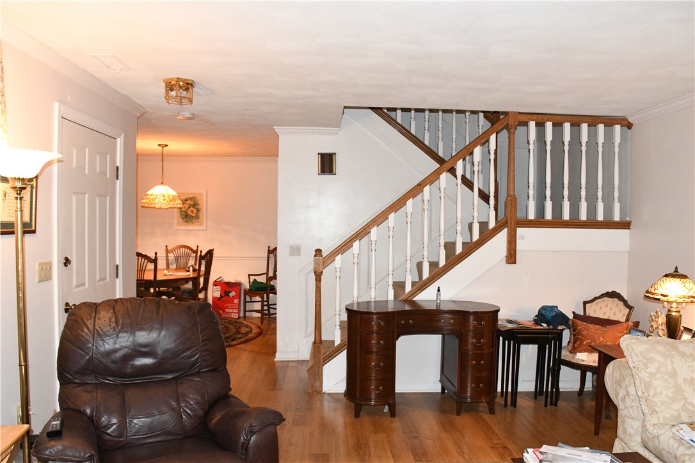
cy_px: 232
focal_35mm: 27
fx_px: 521
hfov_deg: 67.4
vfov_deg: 47.9
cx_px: 348
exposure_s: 1/60
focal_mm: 18
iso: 4500
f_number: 7.1
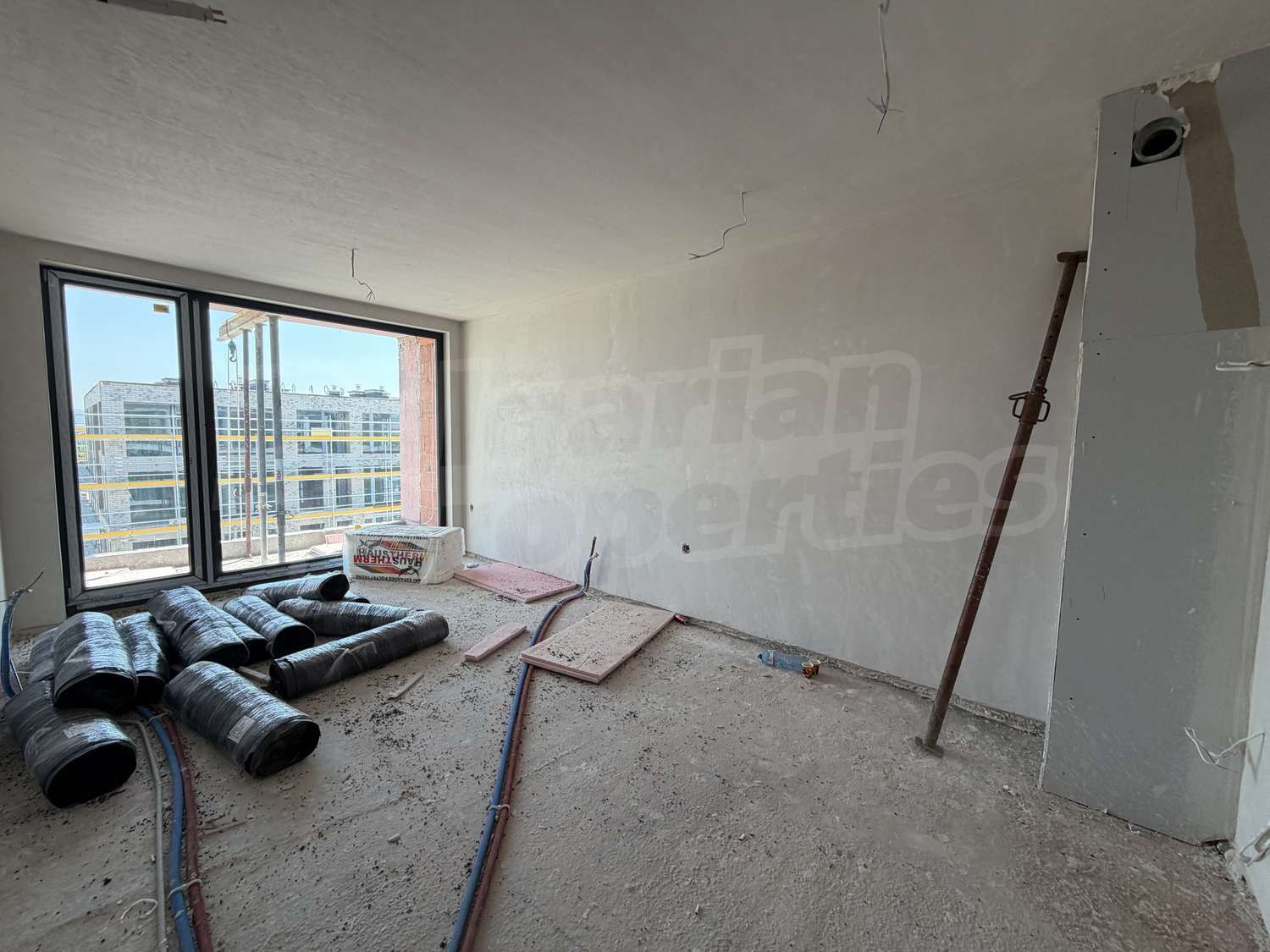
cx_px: 635
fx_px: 514
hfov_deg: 102.1
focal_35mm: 14
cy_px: 476
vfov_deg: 85.7
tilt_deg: -4.5
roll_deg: -0.5
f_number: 2.2
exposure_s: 1/126
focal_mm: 2.22
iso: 50
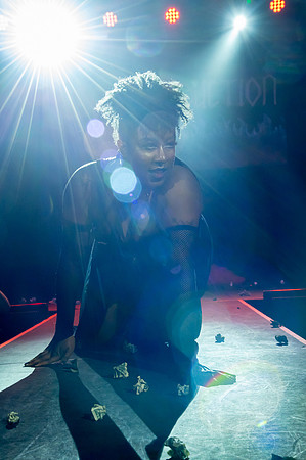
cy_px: 230
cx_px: 153
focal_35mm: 58
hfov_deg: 23.3
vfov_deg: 34.5
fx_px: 741
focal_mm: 58
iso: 6400
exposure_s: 1/80
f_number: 11
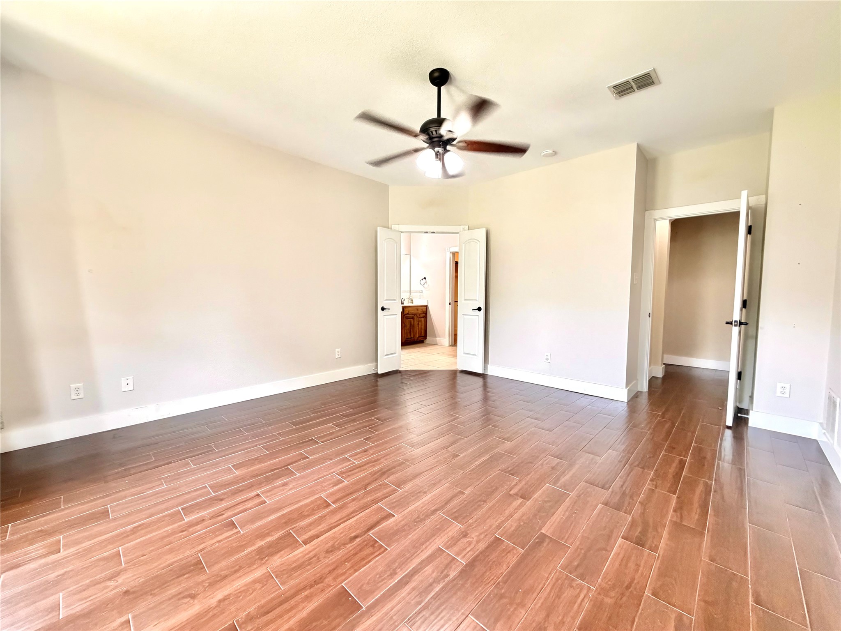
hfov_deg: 102.1
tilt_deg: -3.7
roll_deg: -0.3
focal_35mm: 14
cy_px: 316
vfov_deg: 85.7
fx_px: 340
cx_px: 420
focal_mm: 2.22
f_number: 2.2
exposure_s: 1/60
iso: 800
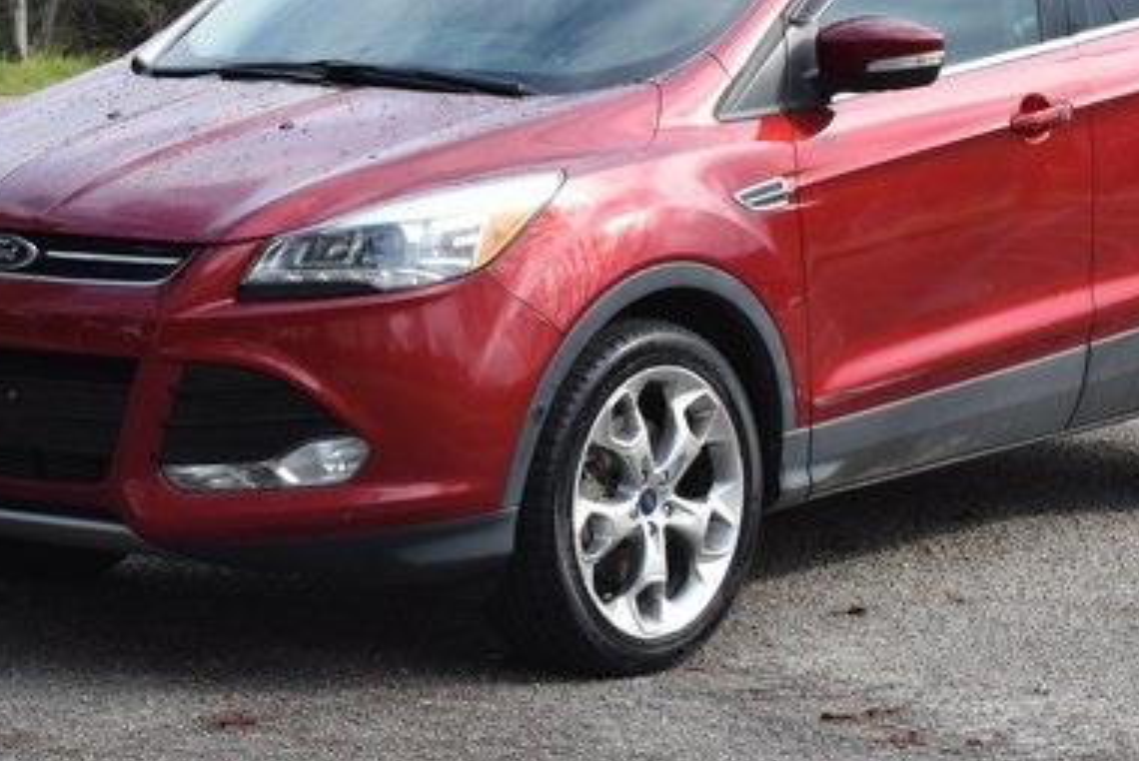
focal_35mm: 139
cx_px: 623
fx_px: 4396
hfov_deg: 14.8
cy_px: 157
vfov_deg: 9.9
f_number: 13
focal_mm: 55
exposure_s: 1/640
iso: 1600
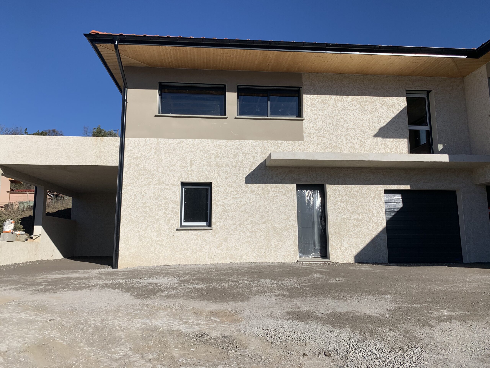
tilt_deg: +11.7
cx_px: 245
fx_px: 368
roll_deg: +2.3
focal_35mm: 26
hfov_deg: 67.3
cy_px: 184
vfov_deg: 53.1
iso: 25
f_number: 1.8
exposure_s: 1/4902
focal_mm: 4.25
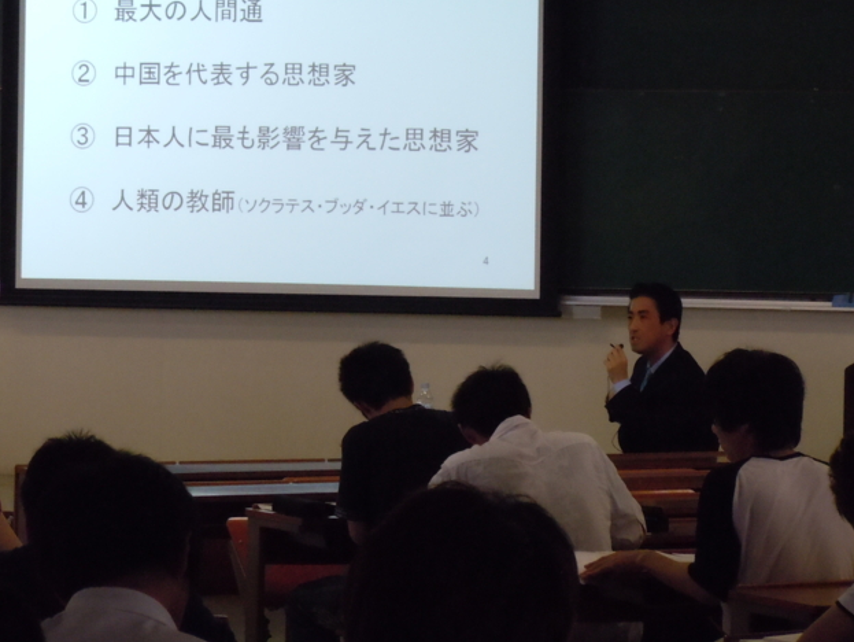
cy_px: 254
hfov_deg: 12.8
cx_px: 411
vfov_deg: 9.6
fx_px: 3801
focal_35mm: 154
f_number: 5.4
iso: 640
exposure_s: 1/100
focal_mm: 21.5
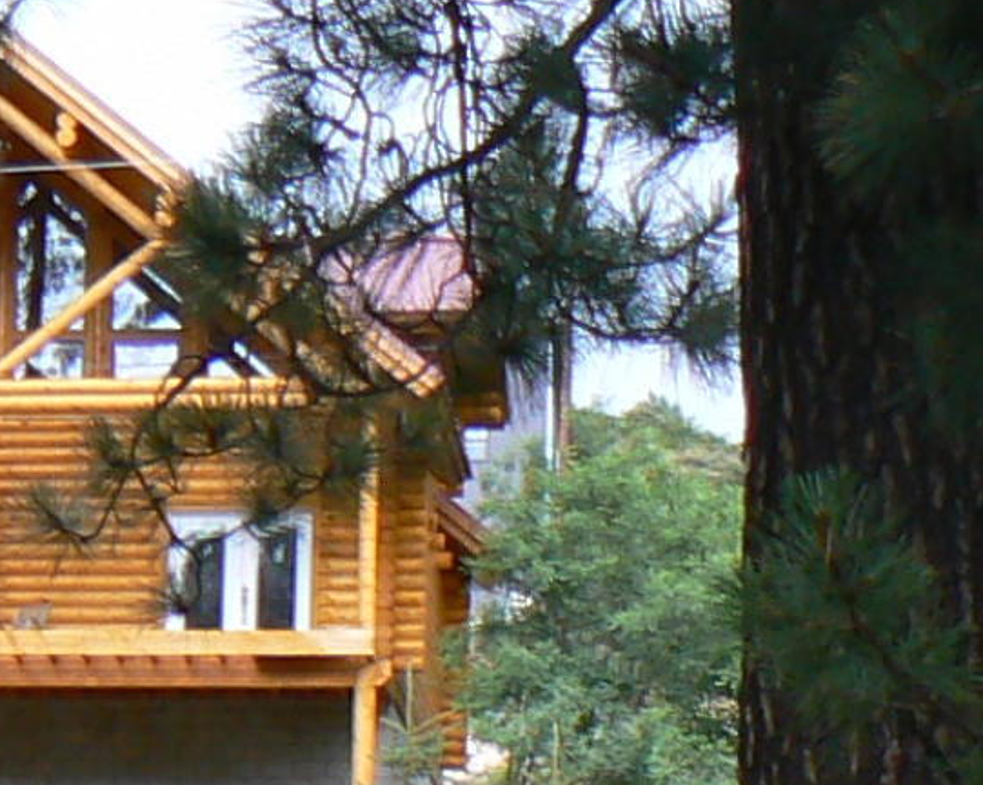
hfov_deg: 9.7
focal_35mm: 195
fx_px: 5669
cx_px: -302
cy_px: 1425
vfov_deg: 7.7
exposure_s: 1/80
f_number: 4
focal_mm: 6
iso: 80
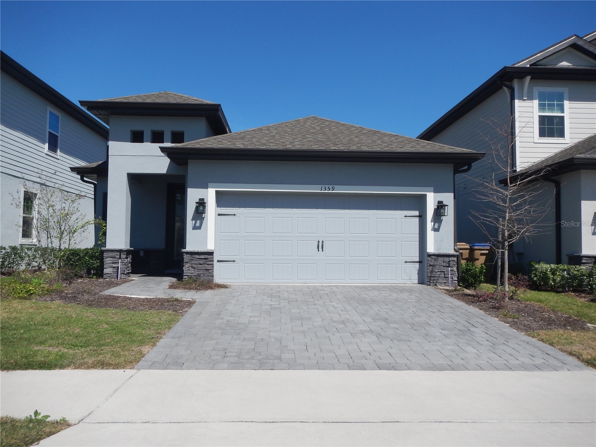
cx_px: 298
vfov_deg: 49.7
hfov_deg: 63.4
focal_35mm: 28
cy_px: 224
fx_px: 482
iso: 125
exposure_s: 1/400
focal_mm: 5
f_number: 7.8
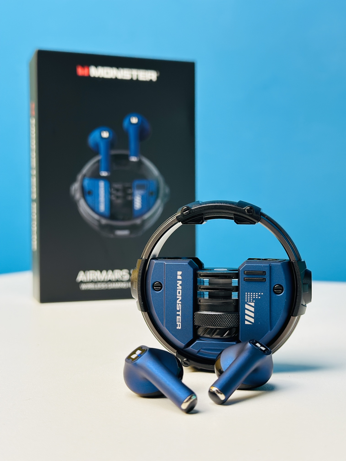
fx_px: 640
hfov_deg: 30.3
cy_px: 230
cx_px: 173
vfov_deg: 39.7
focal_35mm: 48
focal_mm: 6.86
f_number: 1.78
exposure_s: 1/51
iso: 125
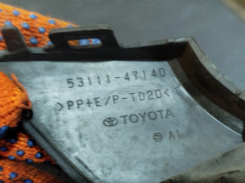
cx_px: 122
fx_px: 340
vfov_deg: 30.3
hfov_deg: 39.7
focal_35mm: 48
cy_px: 92
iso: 640
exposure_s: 1/17
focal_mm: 5.31
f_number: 1.7
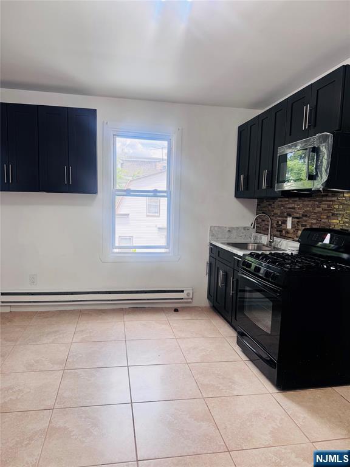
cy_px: 234
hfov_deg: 56.8
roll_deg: -1.3
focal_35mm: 24
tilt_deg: -6.5
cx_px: 175
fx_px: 324
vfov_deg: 71.6
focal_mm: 6.76
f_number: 1.78
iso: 80
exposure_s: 1/309
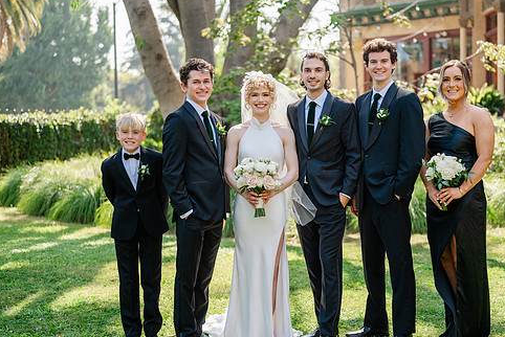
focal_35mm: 61
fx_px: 856
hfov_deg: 32.8
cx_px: 296
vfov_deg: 22.3
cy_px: 188
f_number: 1.8
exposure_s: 1/1000
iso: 64
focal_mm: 50
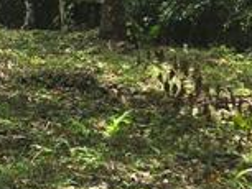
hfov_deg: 10.9
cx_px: -351
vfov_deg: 9.6
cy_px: -2
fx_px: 1122
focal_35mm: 154
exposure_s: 1/304
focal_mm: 5.4
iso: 25
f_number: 1.8
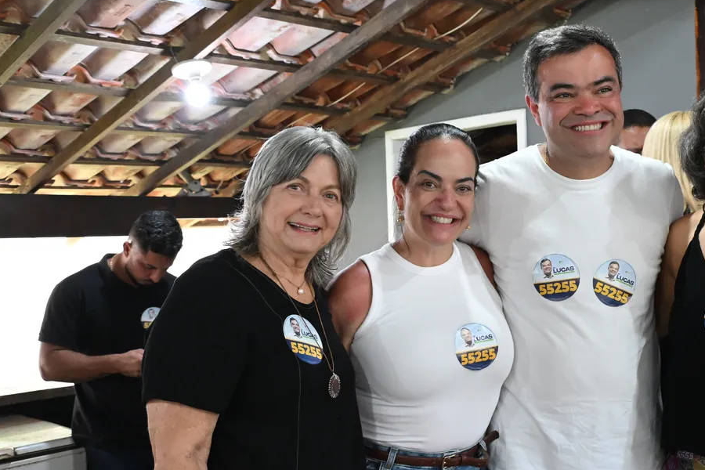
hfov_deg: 40.6
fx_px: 940
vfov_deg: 28.1
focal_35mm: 48
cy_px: 239
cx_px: 468
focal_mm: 24
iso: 5000
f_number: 5
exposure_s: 1/100
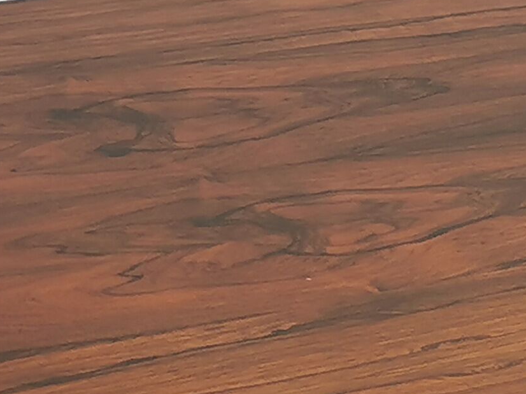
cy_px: 619
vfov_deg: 7.7
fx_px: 2886
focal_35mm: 190
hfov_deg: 10.4
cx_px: 299
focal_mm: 5.58
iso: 125
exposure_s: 1/100
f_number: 1.8
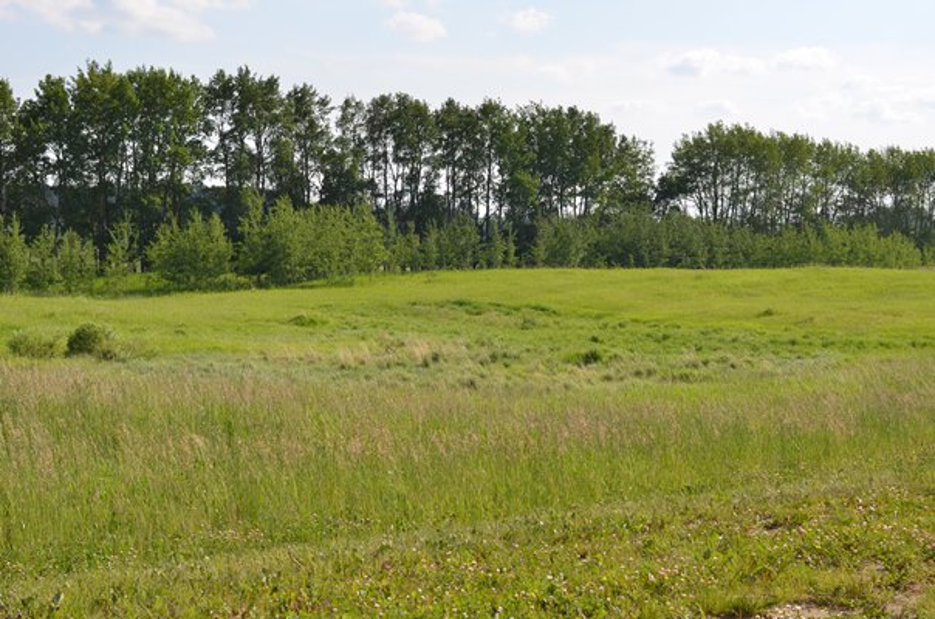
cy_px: 310
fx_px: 1944
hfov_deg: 27.0
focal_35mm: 75
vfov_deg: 18.1
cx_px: 468
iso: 100
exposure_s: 1/250
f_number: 8
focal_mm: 50
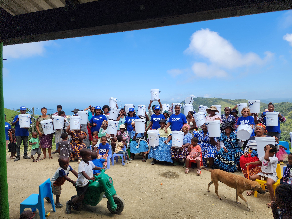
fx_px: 194
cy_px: 110
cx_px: 146
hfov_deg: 73.9
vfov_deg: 58.9
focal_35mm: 23
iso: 12
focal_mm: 6.4
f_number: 1.8
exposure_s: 1/670
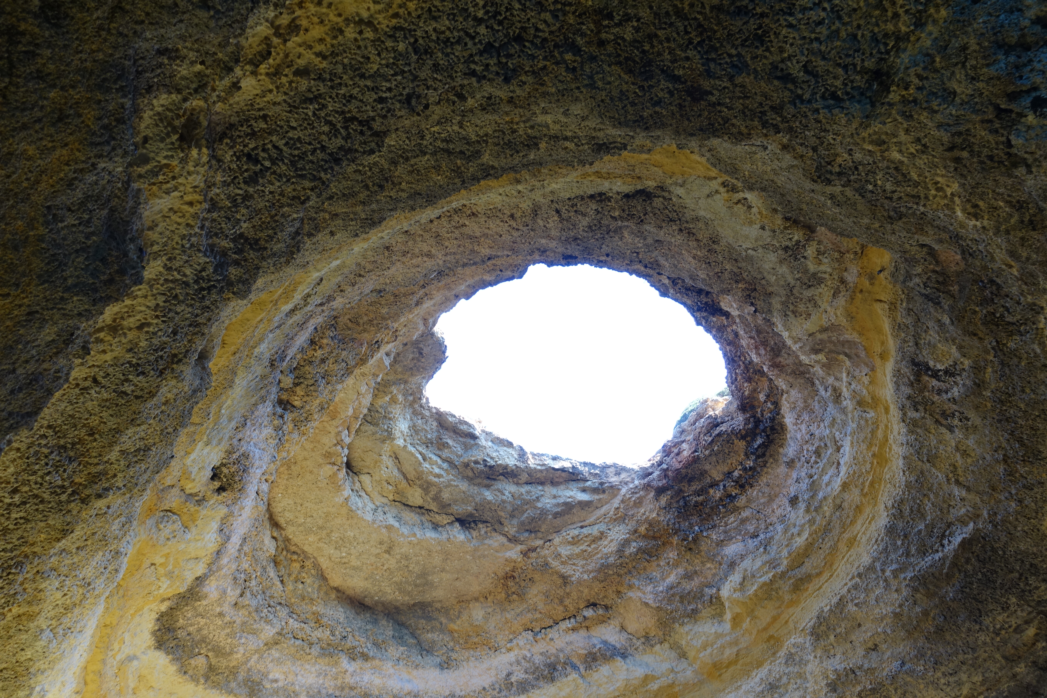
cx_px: 524
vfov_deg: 53.1
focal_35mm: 24
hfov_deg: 73.7
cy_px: 349
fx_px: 698
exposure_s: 1/80
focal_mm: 8.8
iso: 125
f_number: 3.5
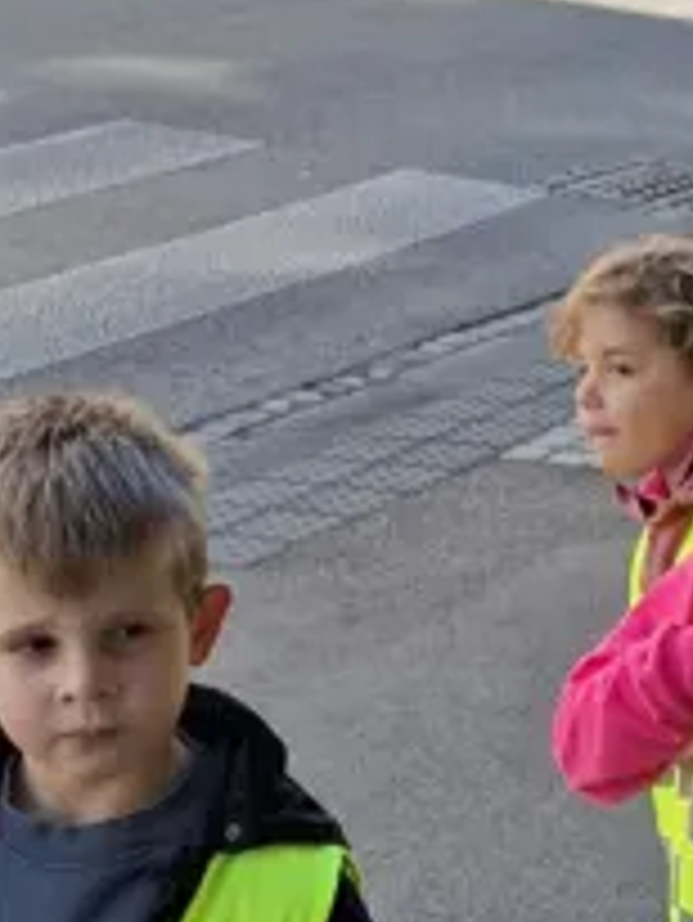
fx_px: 3066
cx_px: 963
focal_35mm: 115
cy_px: 450
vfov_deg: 17.1
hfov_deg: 12.4
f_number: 1.8
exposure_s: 1/339
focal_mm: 5.54
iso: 50
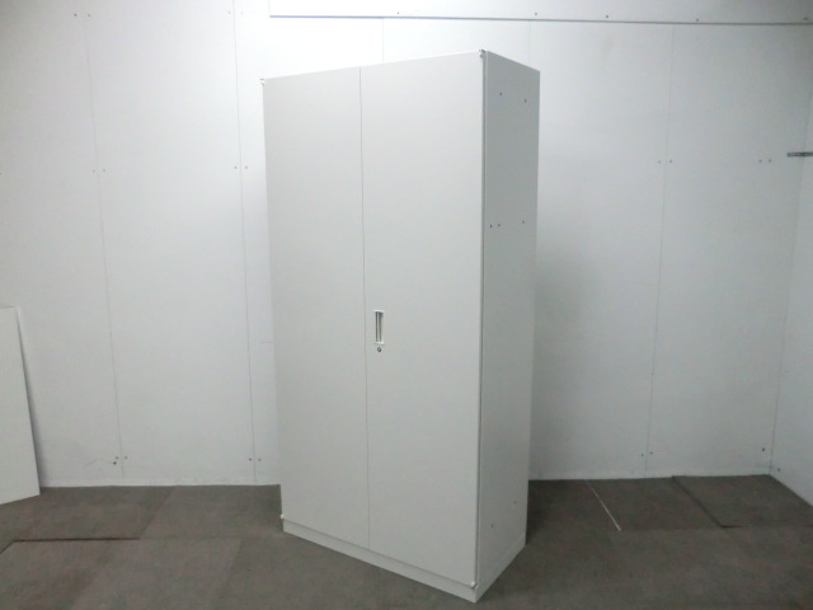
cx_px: 406
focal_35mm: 27
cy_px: 305
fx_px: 634
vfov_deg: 51.4
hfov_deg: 65.3
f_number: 3.2
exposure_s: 1/60
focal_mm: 4.9
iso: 500
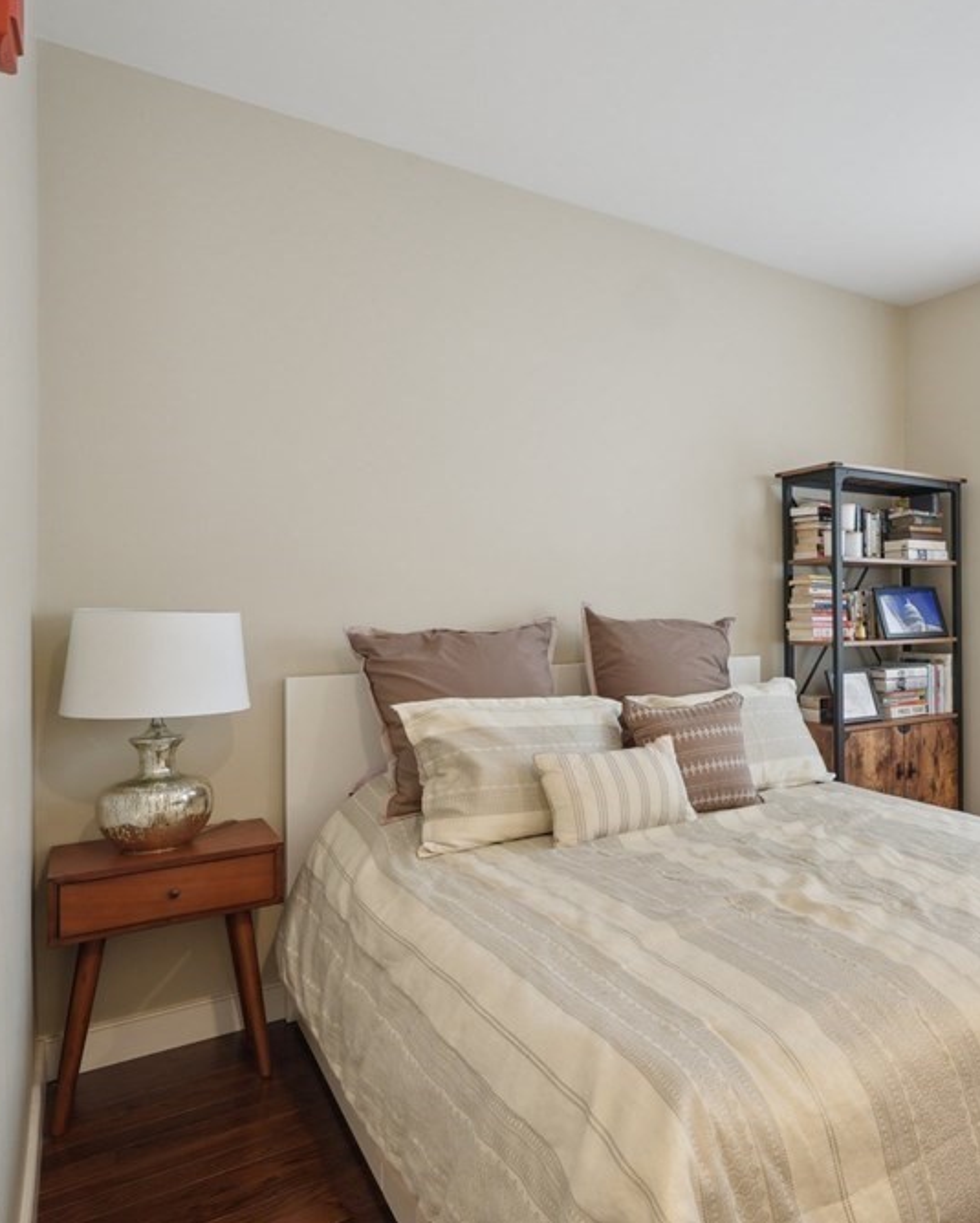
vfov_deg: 72.6
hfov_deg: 54.3
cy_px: 601
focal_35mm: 23
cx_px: 855
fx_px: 833
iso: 400
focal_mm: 16
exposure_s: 1/8
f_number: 11
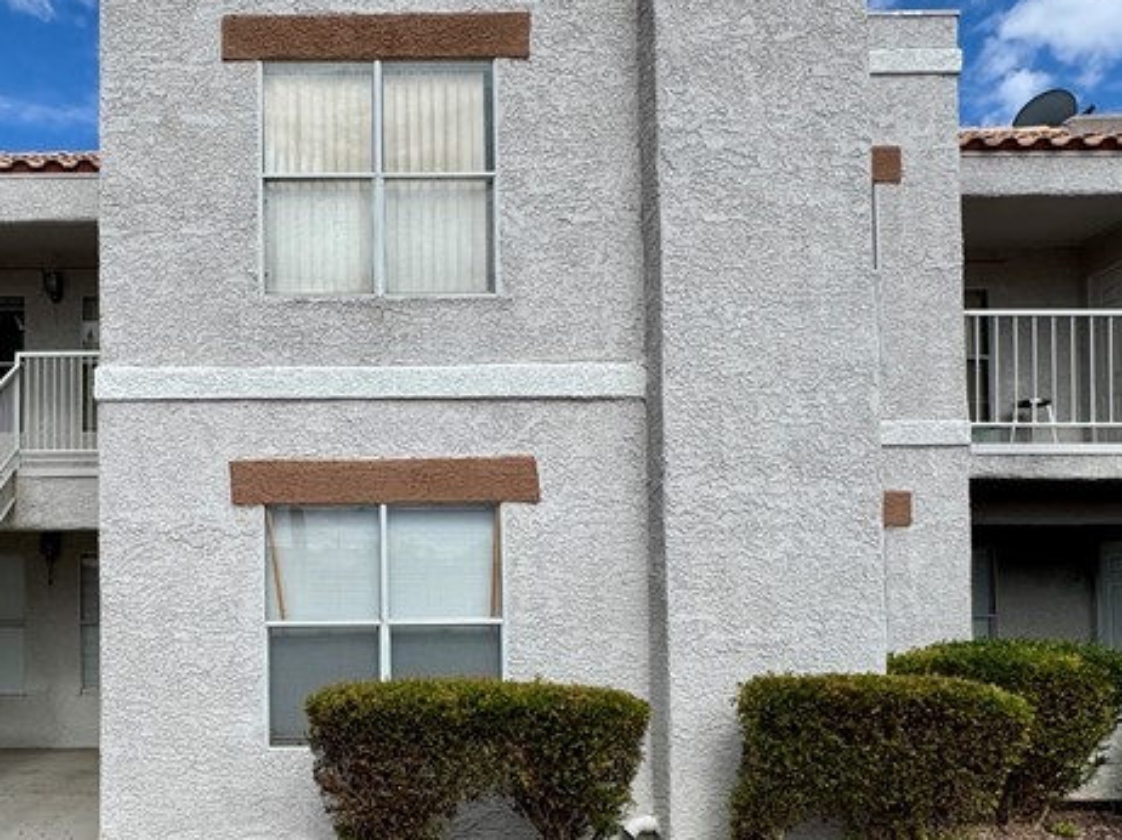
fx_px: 1004
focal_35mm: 31
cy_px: 567
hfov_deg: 56.7
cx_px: 347
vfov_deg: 44.7
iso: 50
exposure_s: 1/2083
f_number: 2.2
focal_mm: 2.22
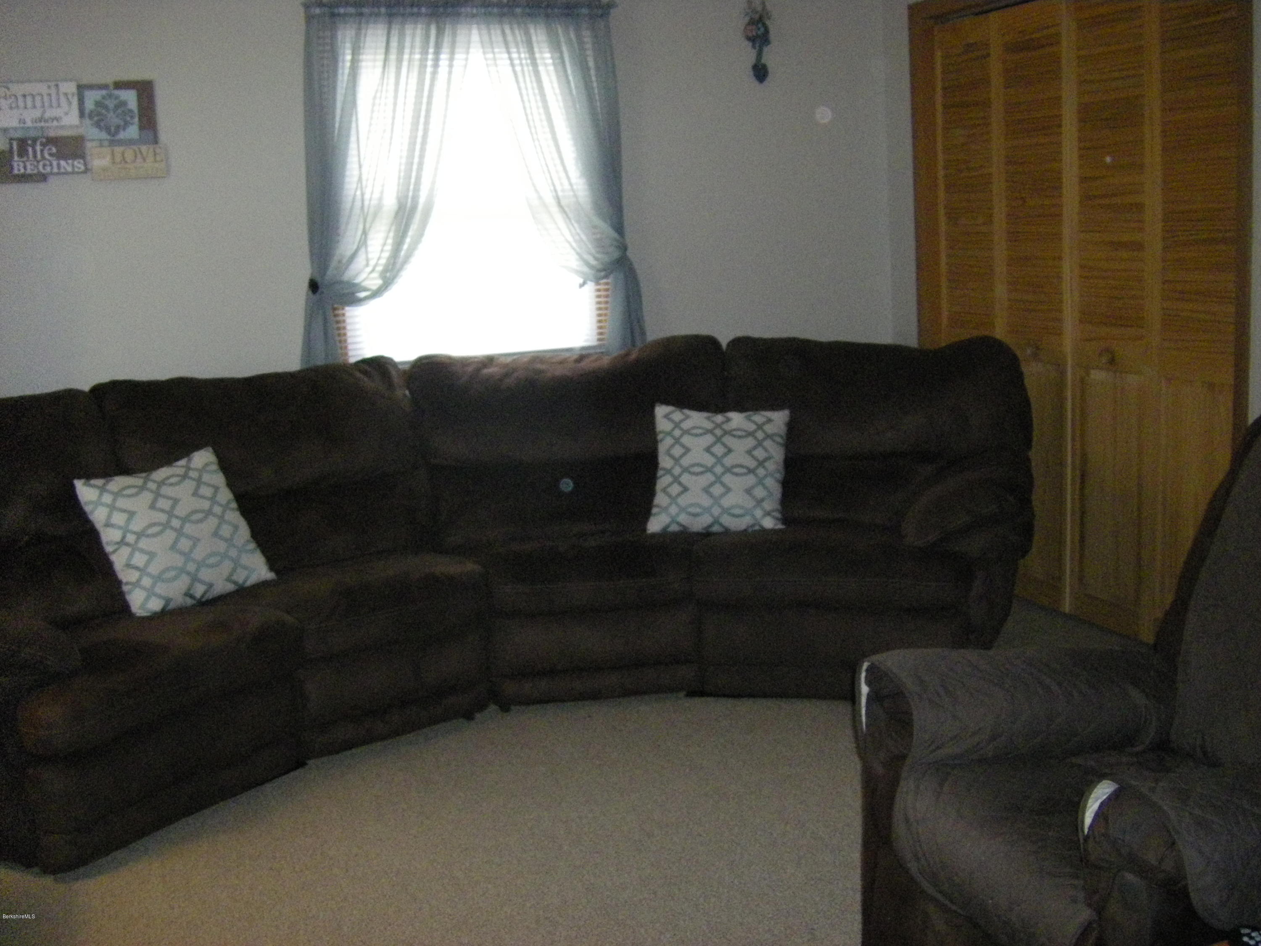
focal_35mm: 38
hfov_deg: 49.0
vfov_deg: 37.7
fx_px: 1384
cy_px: 473
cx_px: 630
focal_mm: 6.3
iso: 800
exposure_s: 1/50
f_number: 3.5
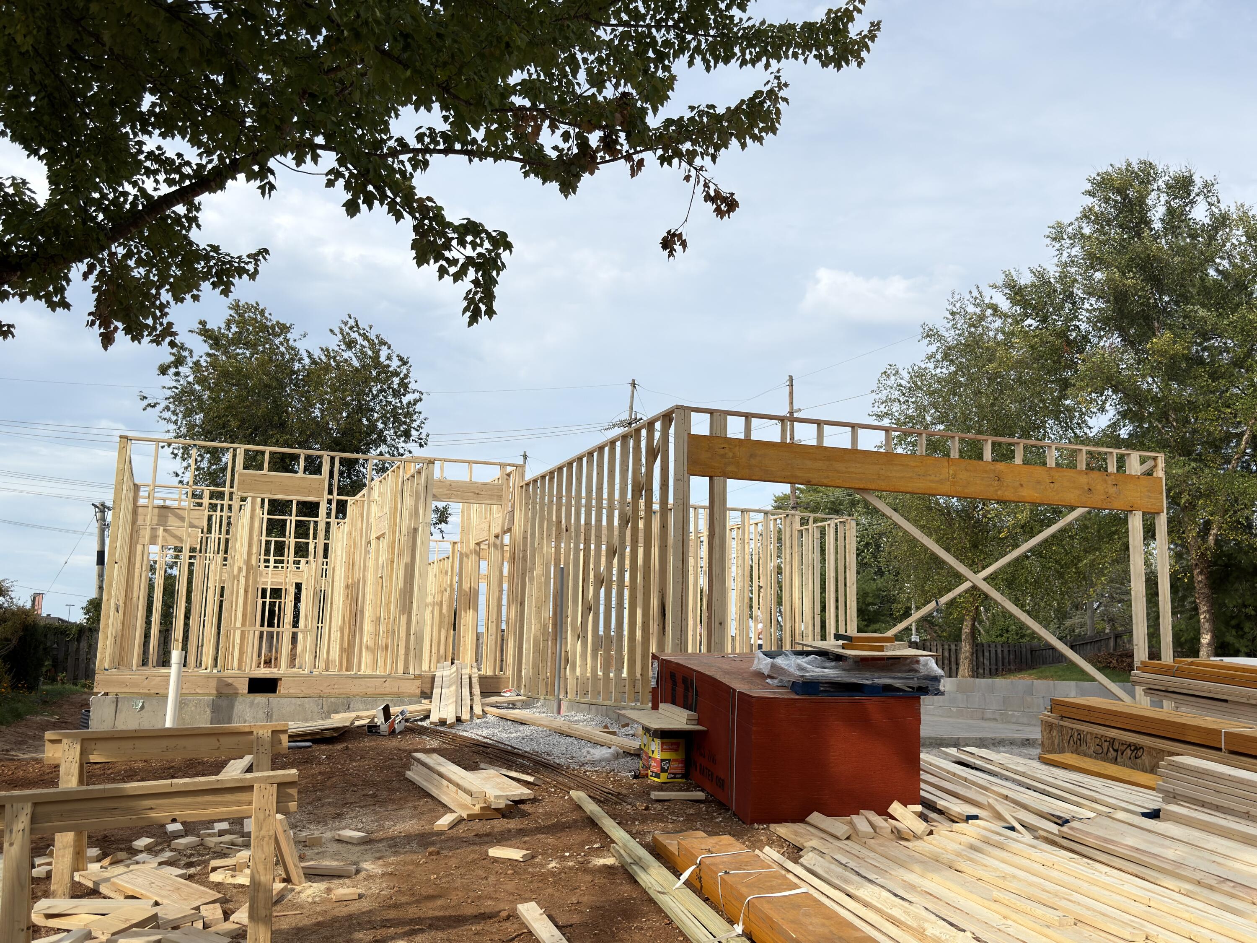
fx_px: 1271
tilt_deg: +9.2
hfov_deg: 52.6
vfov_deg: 40.7
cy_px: 472
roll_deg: -1.6
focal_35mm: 35
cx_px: 628
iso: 64
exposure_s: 1/4386
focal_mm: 6.76
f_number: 1.78
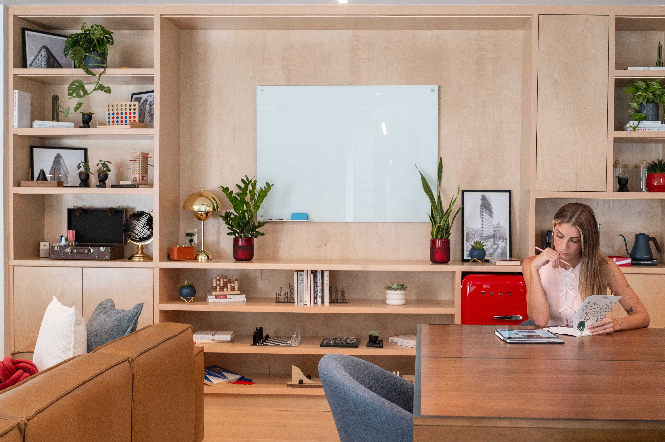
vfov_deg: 30.5
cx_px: 384
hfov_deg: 44.4
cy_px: 230
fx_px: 812
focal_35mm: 44
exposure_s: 1/250
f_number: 3.2
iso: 800
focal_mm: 28
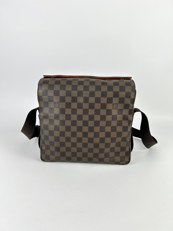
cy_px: 116
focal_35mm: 26
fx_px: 173
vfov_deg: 67.3
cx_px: 86
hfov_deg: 53.1
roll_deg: -2.2
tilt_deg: -17.6
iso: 32
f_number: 1.5
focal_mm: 5.7
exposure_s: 1/118
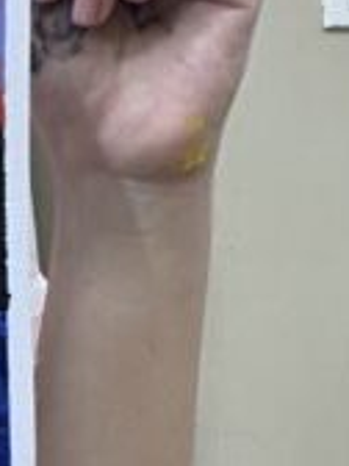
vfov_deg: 12.7
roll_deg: +1.7
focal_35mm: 155
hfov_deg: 8.5
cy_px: 128
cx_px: -571
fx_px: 2084
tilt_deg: +2.7
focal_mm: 4.25
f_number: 1.8
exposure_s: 1/50
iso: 100
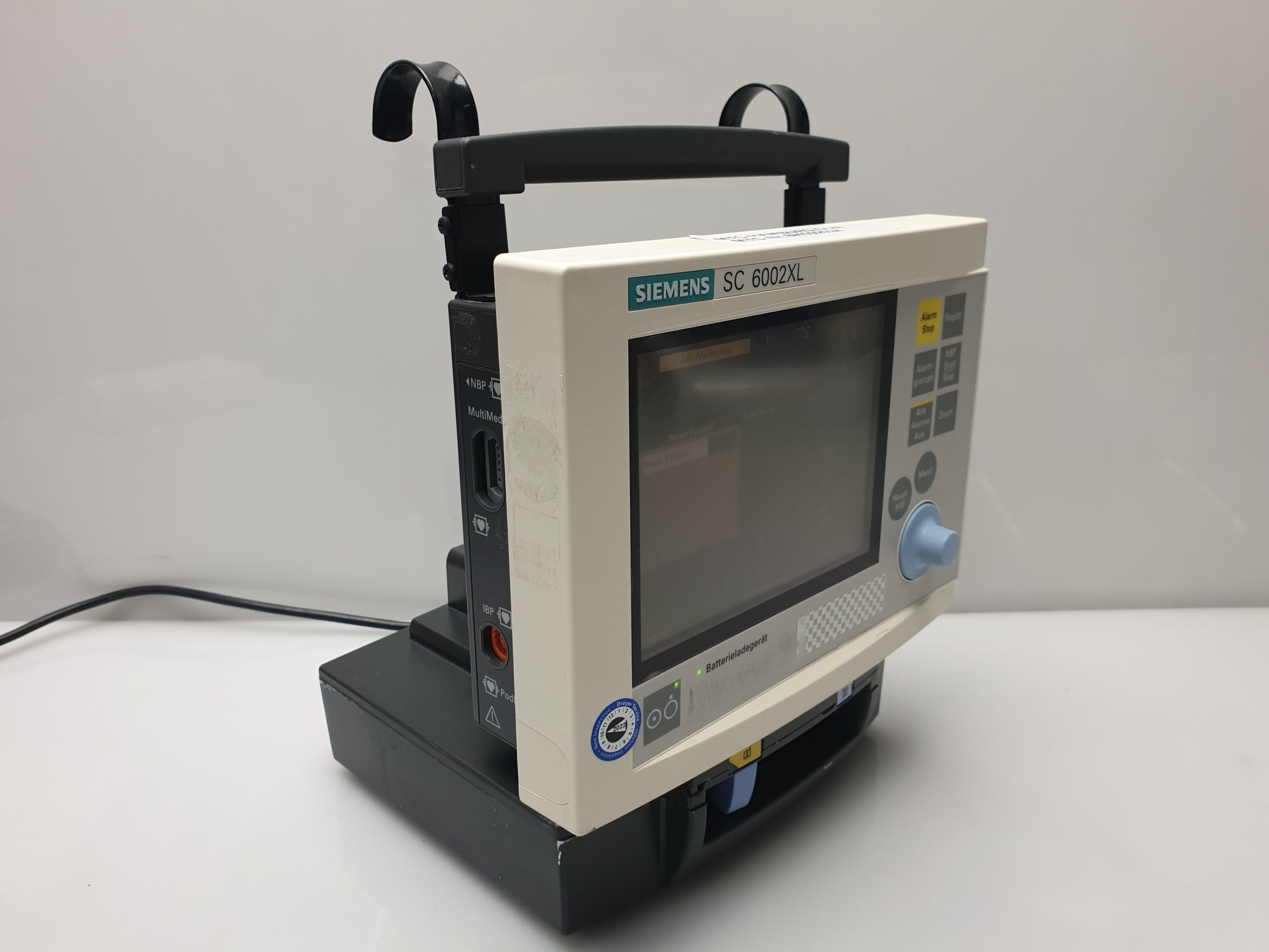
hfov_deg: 67.3
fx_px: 953
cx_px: 634
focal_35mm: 26
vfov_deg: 53.1
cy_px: 476
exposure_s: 1/100
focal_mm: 4.3
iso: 80
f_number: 2.4
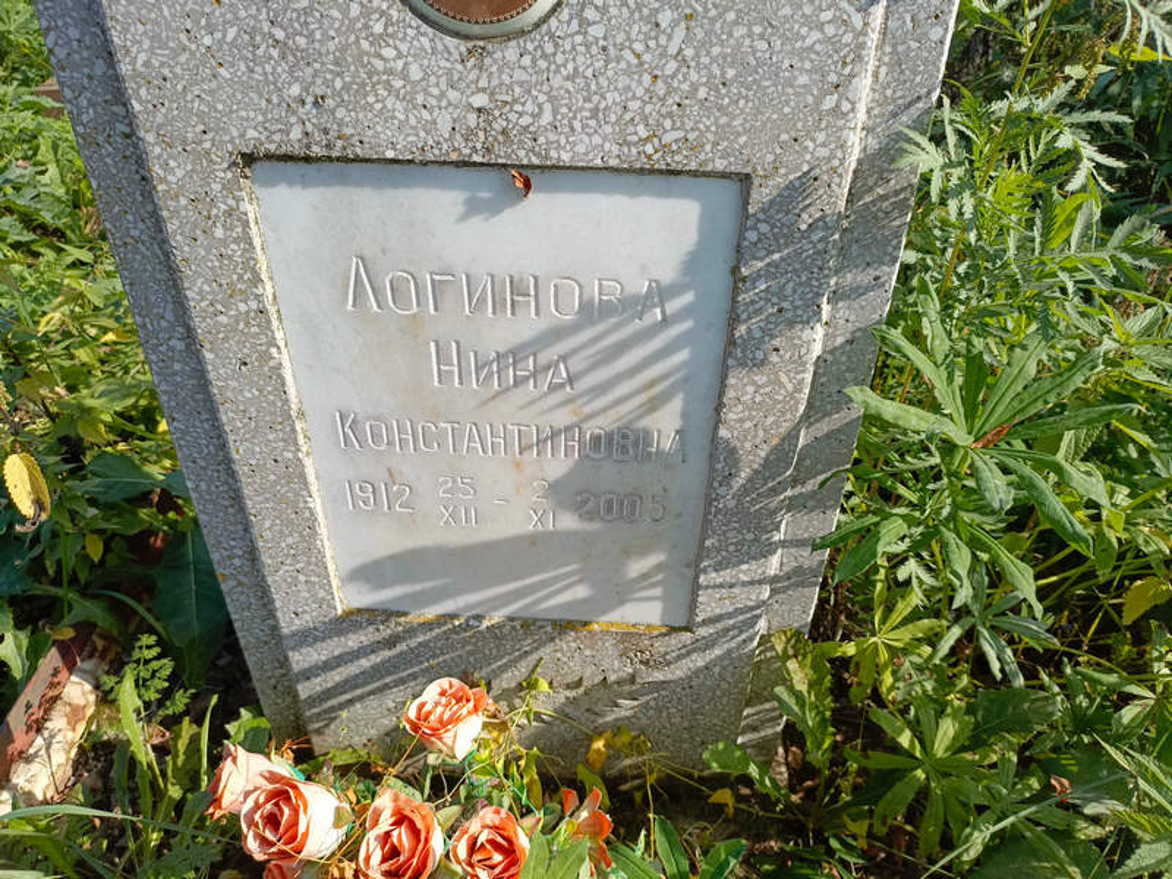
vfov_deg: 54.9
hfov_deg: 69.4
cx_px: 586
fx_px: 846
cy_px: 440
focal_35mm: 25
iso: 118
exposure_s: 1/755
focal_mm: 4.76
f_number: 1.69
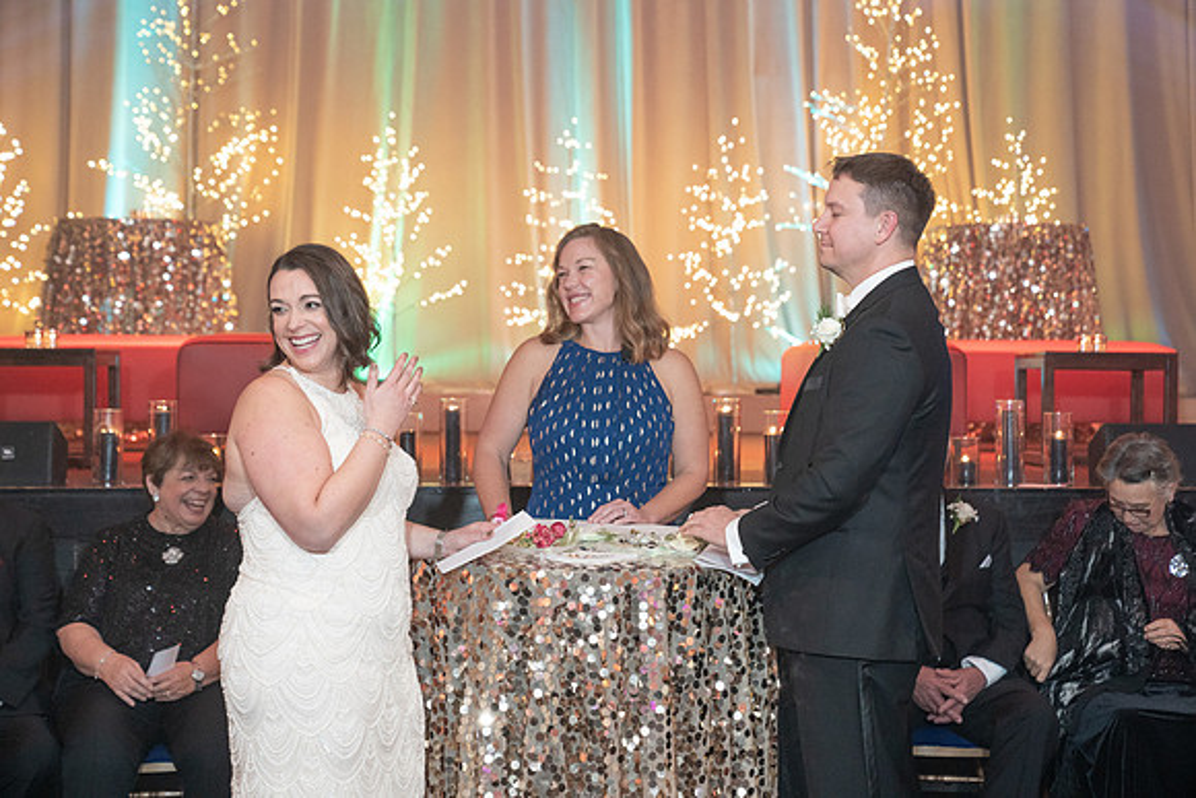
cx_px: 604
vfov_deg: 19.3
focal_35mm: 71
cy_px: 395
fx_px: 2350
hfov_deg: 28.6
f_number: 4
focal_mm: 70
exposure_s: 1/125
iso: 4000
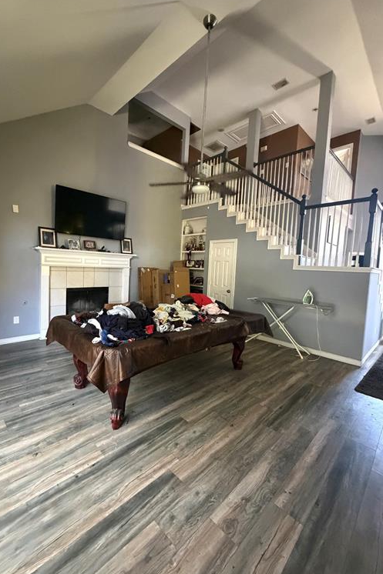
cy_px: 285
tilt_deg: -4.1
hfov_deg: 76.9
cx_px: 167
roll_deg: -2.3
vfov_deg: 100.4
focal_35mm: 15
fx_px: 239
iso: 1250
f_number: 2.2
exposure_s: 1/60
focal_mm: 2.22
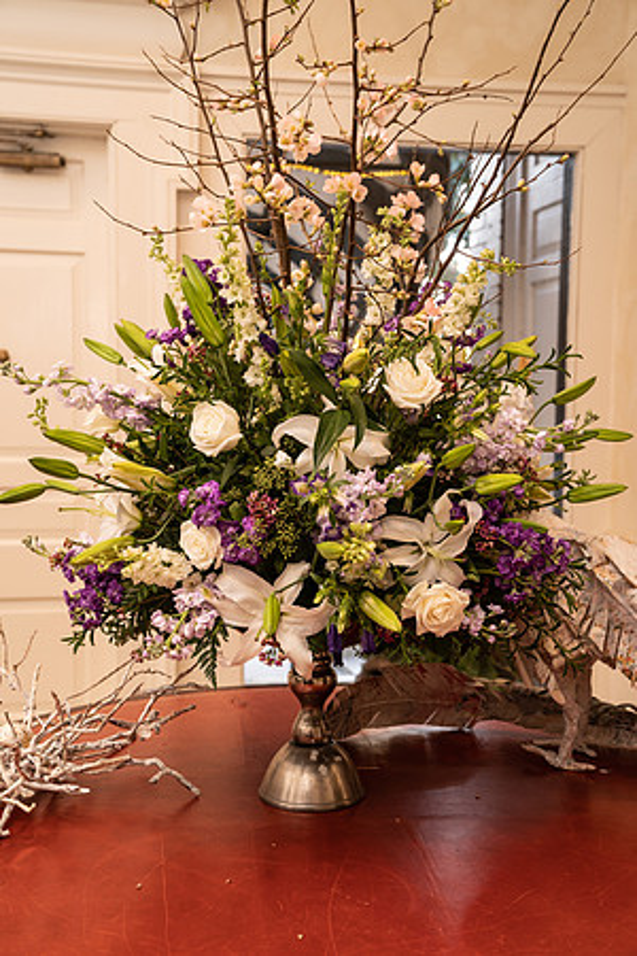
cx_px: 318
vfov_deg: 44.5
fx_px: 1168
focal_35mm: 44
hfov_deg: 30.5
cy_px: 478
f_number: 4.5
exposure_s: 1/40
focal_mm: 44
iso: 800
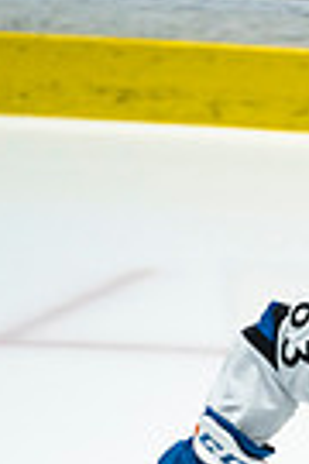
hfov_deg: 0.7
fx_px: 25722
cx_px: 467
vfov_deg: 1.0
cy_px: 756
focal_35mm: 1998
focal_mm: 600
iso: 2000
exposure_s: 1/800
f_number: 4
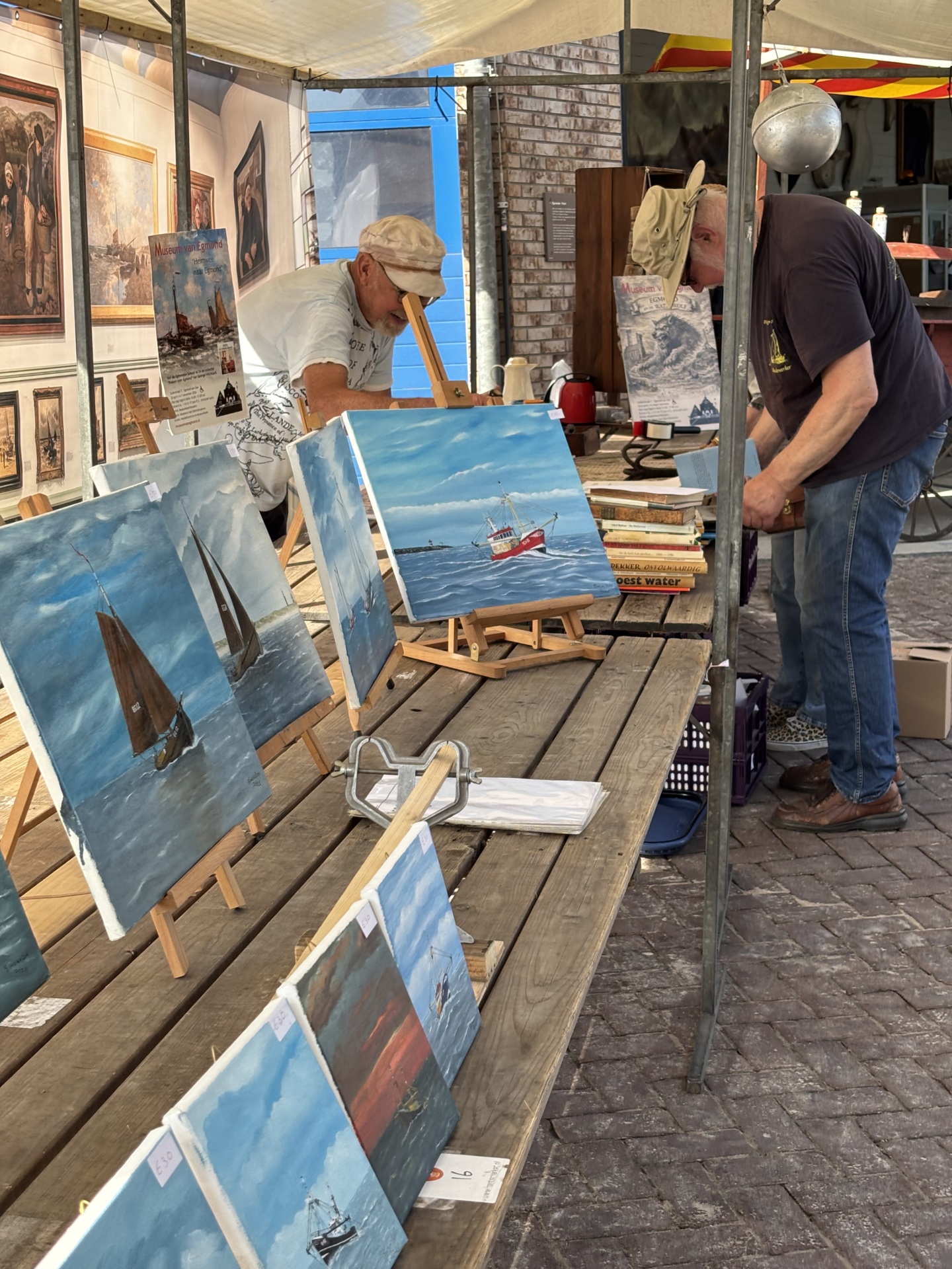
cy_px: 634
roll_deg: +1.9
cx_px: 476
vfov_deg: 36.8
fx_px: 1907
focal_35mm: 52
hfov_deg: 28.0
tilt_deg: -10.7
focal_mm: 5.96
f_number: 1.6
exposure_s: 1/574
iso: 32
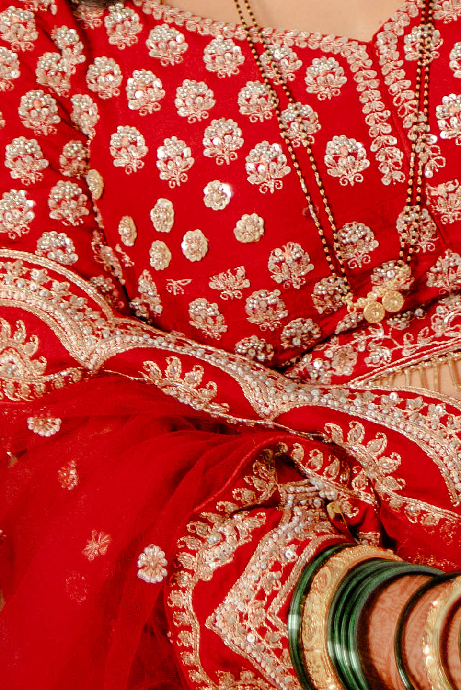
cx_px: 498
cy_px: -575
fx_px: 3705
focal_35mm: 193
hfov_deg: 7.1
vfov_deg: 10.0
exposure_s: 1/500
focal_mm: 35
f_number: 1.4
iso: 200
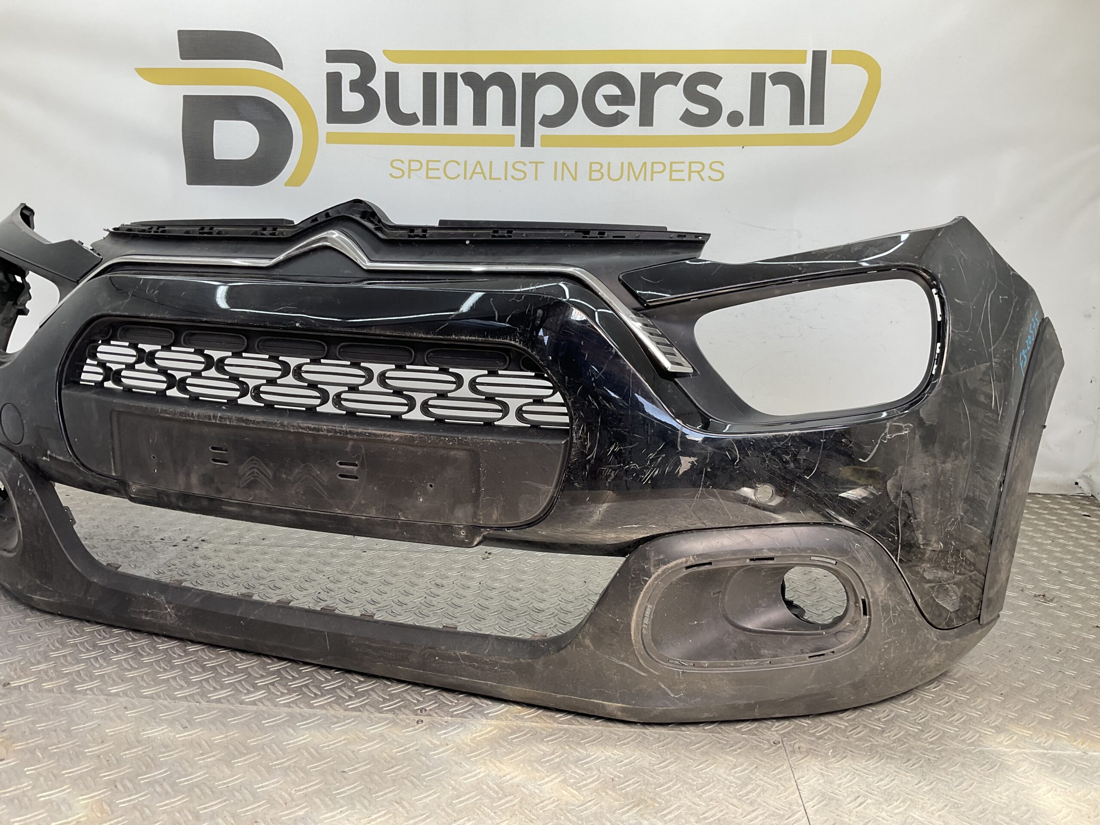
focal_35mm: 29
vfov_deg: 48.2
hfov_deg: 61.7
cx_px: 550
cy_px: 412
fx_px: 922
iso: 16
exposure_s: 1/110
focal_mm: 3
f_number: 1.8
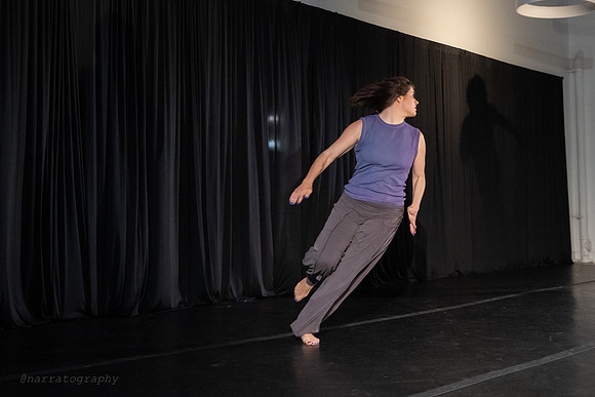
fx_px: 802
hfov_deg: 40.7
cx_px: 287
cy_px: 146
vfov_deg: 27.7
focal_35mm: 49
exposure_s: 1/320
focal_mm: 38
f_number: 3.5
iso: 6400
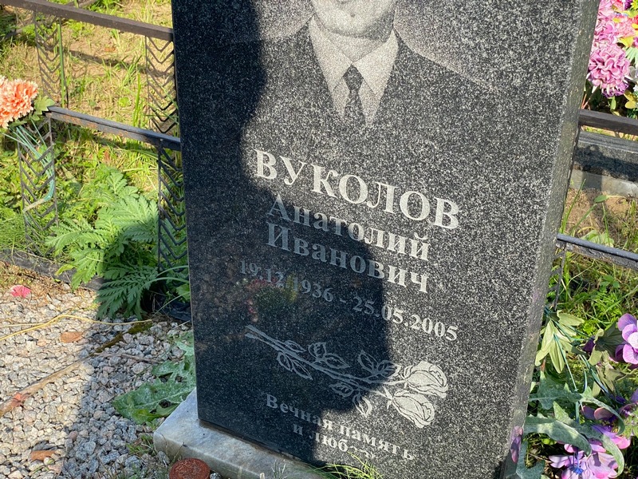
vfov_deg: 28.0
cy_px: 240
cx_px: 319
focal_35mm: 52
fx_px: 958
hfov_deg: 36.8
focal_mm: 6
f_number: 2
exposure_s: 1/466
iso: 20
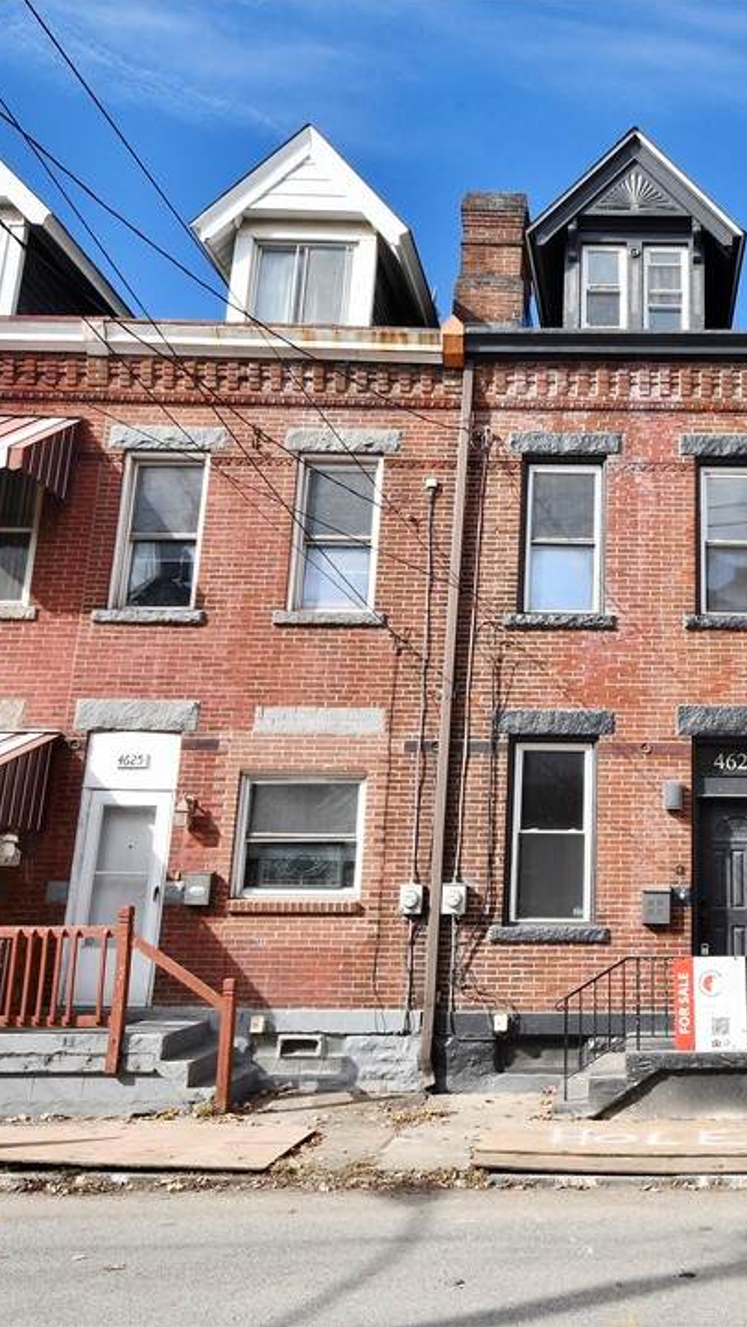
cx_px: 655
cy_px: 662
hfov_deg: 36.8
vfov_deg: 64.3
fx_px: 1056
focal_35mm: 30
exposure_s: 1/160
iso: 400
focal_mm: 13
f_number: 16
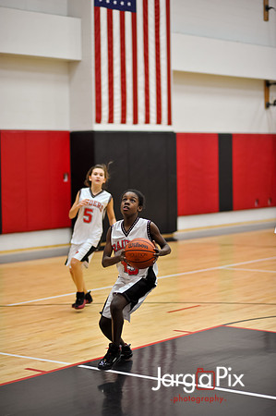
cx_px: 138
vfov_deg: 23.9
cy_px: 208
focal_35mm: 85
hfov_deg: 16.0
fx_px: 980
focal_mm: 85
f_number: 2
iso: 1400
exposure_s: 1/500
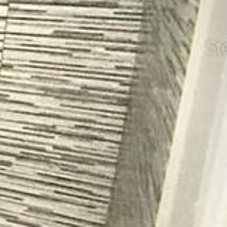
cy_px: 47
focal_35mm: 79
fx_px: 586
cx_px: -434
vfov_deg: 21.7
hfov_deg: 11.9
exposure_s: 1/40
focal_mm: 2.22
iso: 800
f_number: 2.2
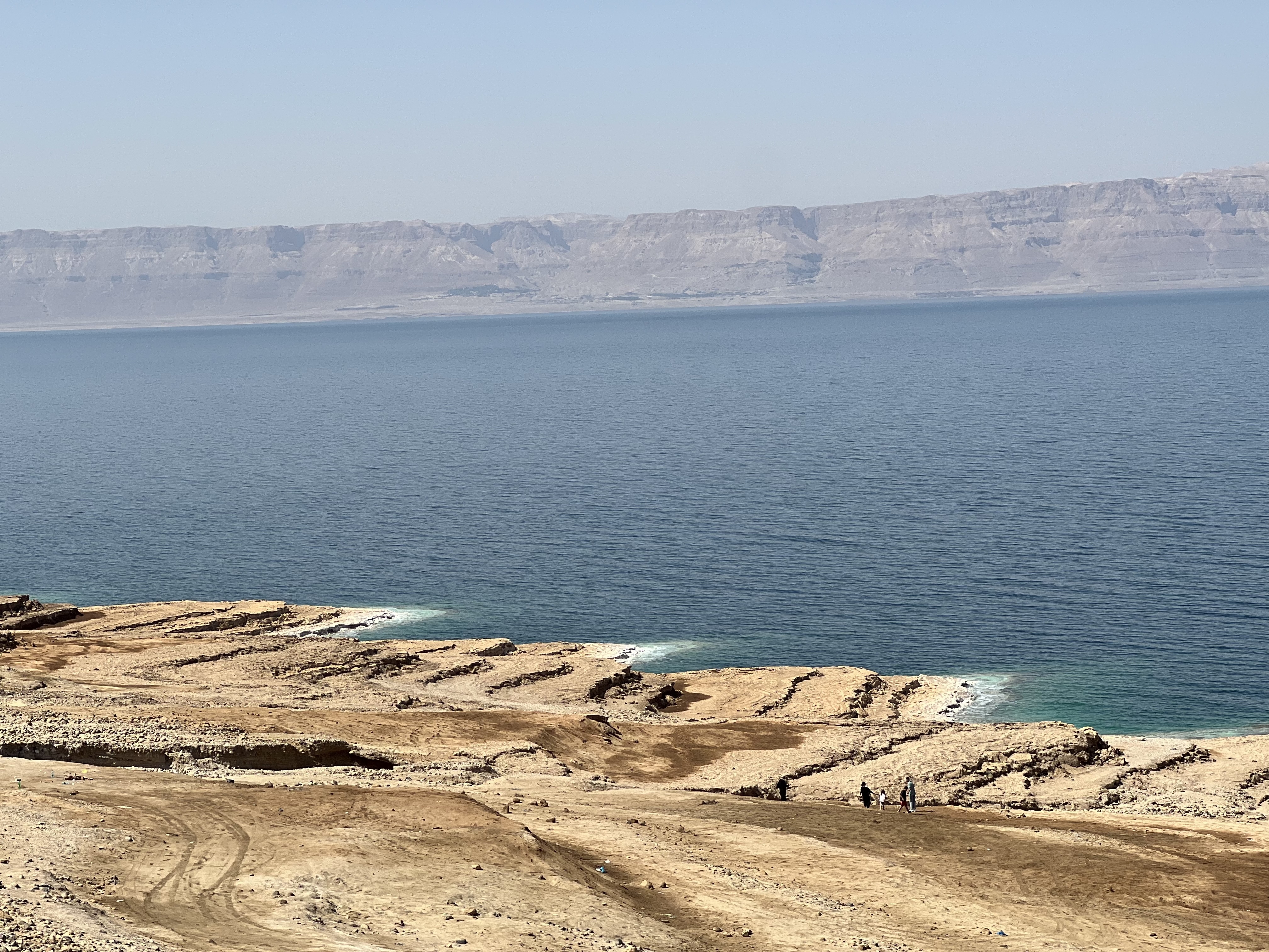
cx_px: 634
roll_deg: +2.2
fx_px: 2823
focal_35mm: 77
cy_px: 476
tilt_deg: -2.8
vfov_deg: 19.1
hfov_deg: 25.3
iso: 32
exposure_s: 1/1193
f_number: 2.8
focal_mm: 9
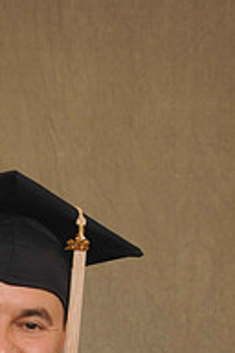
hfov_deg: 6.3
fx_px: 2134
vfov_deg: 9.3
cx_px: -19
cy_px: 408
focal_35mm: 218
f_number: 6.3
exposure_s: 1/60
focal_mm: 62
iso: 200
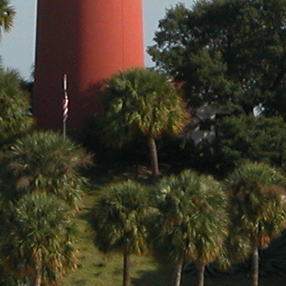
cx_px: 19
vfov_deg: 2.2
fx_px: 7394
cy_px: 36
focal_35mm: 791
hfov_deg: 2.2
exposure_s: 1/515
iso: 100
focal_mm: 34.7
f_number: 6.1
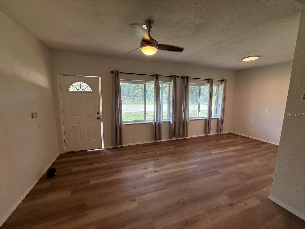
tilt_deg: -6.8
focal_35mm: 14
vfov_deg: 85.7
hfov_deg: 102.1
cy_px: 114
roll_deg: -1.3
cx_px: 152
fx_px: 123
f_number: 2.2
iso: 125
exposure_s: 1/120
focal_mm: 2.22
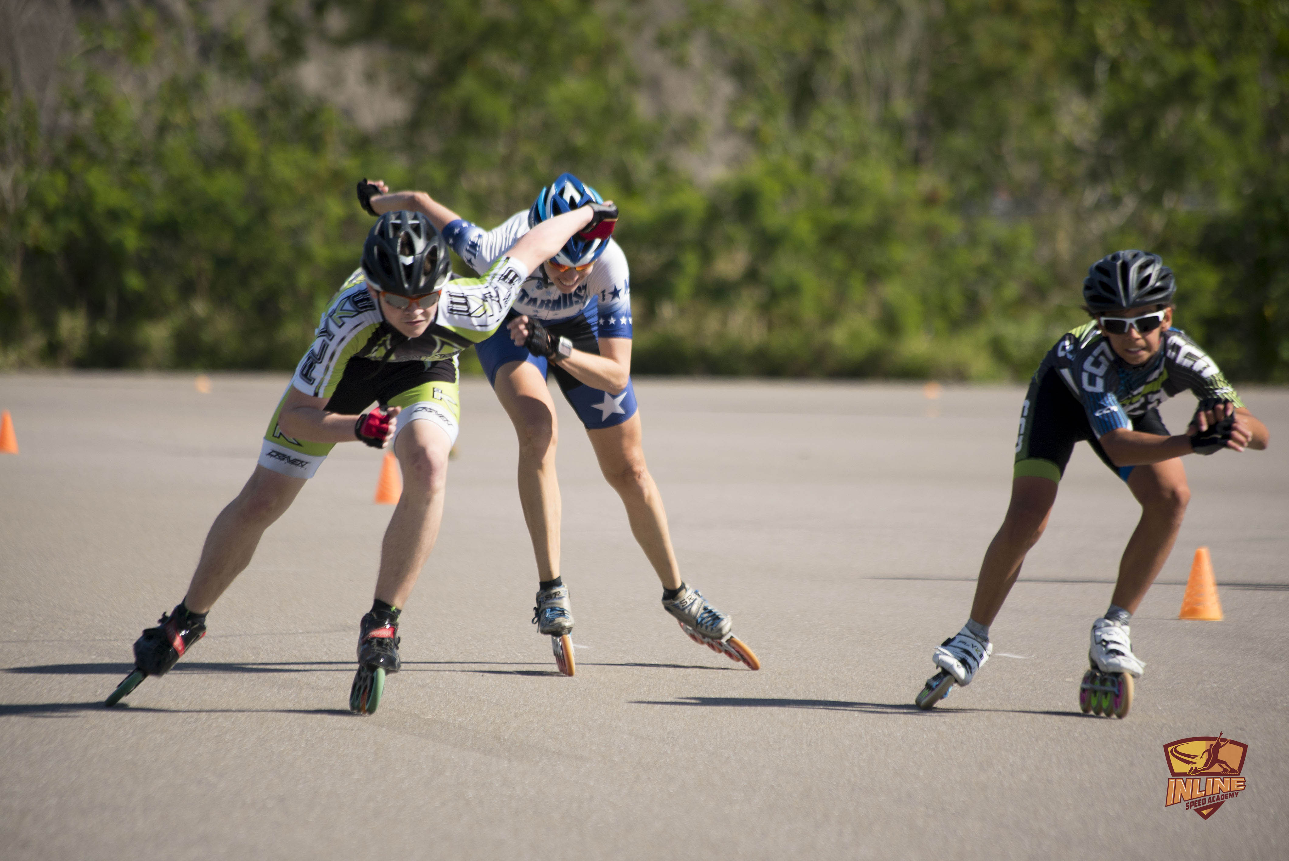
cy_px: 430
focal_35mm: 300
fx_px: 10747
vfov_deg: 4.6
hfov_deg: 6.9
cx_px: 644
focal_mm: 300
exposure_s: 1/400
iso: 400
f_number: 5.6
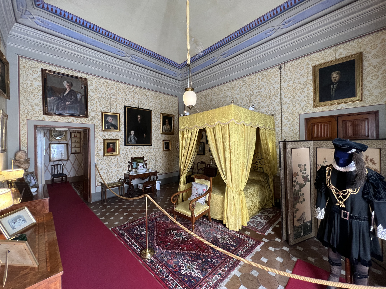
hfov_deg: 106.2
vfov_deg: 89.9
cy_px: 144
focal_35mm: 13
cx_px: 193
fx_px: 145
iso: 200
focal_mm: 1.57
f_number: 1.8
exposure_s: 1/100
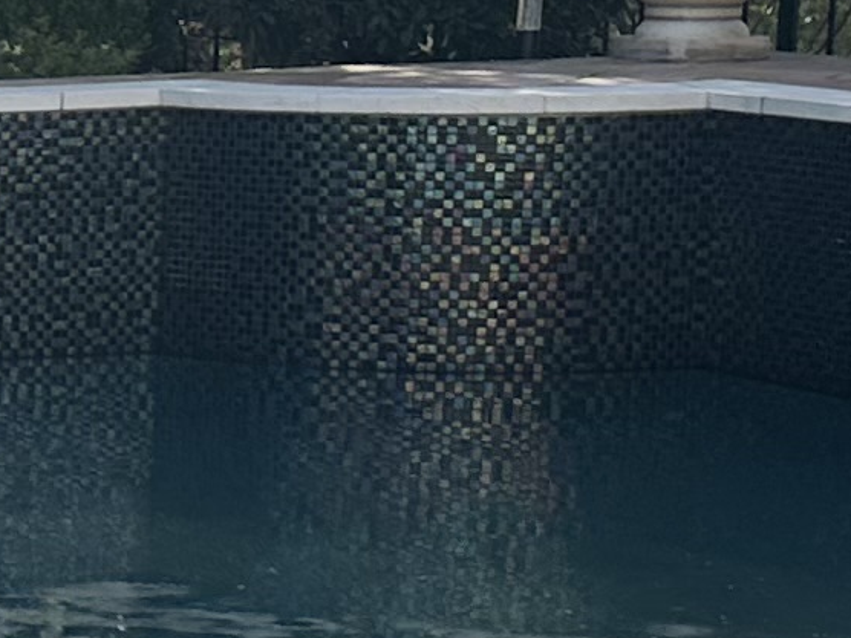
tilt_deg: -9.2
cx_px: -1097
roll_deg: +2.2
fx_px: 4278
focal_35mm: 174
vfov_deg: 8.5
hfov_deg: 10.1
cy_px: 551
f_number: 1.78
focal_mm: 6.86
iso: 80
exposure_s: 1/2882
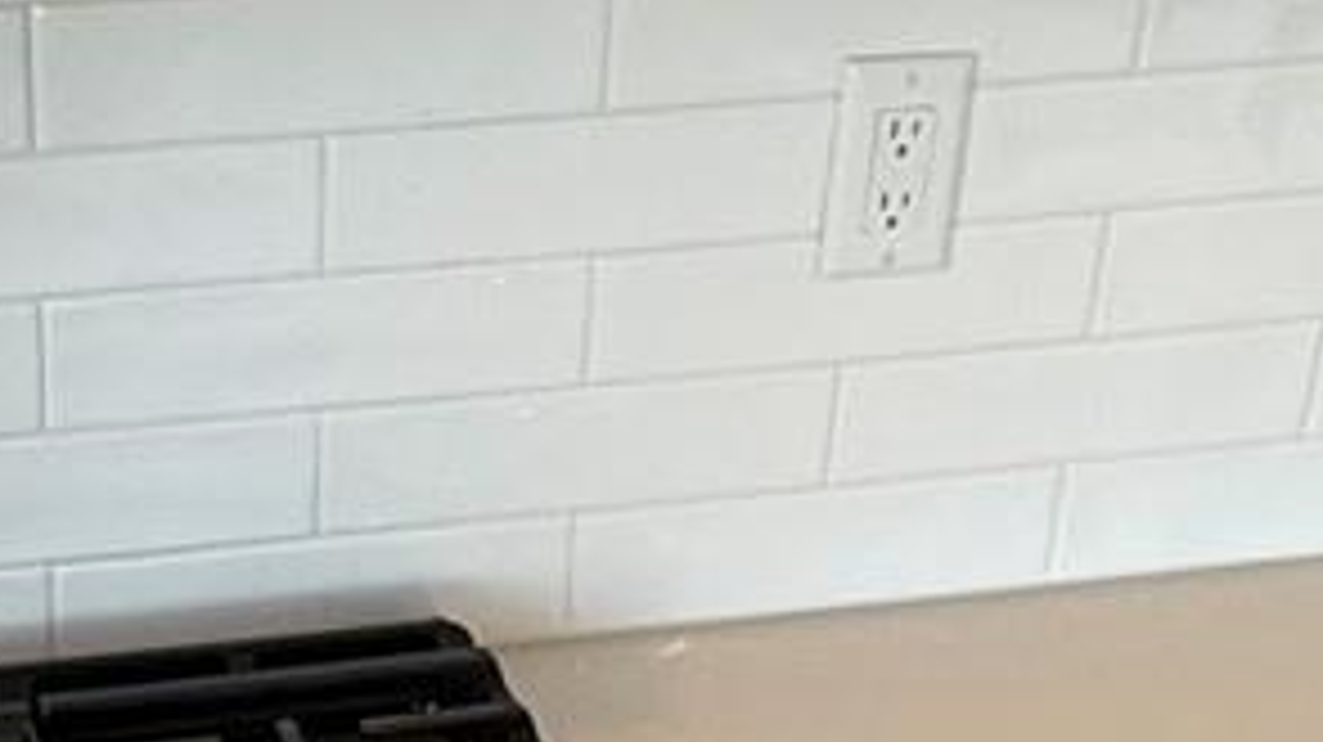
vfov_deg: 14.0
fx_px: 2910
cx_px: 180
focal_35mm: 83
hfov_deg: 25.0
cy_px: 967
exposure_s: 1/120
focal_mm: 2.22
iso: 100
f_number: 2.2
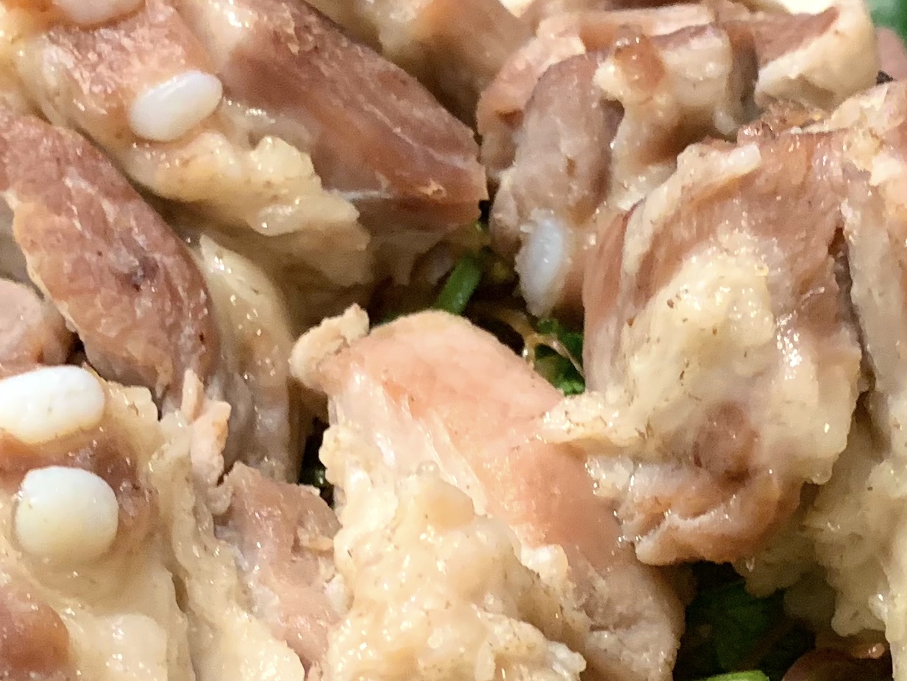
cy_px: 512
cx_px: 353
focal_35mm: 85
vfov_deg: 17.3
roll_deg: +0.9
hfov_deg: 23.0
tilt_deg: -44.8
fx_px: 2227
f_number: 1.8
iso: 400
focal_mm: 4.25
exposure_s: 1/40
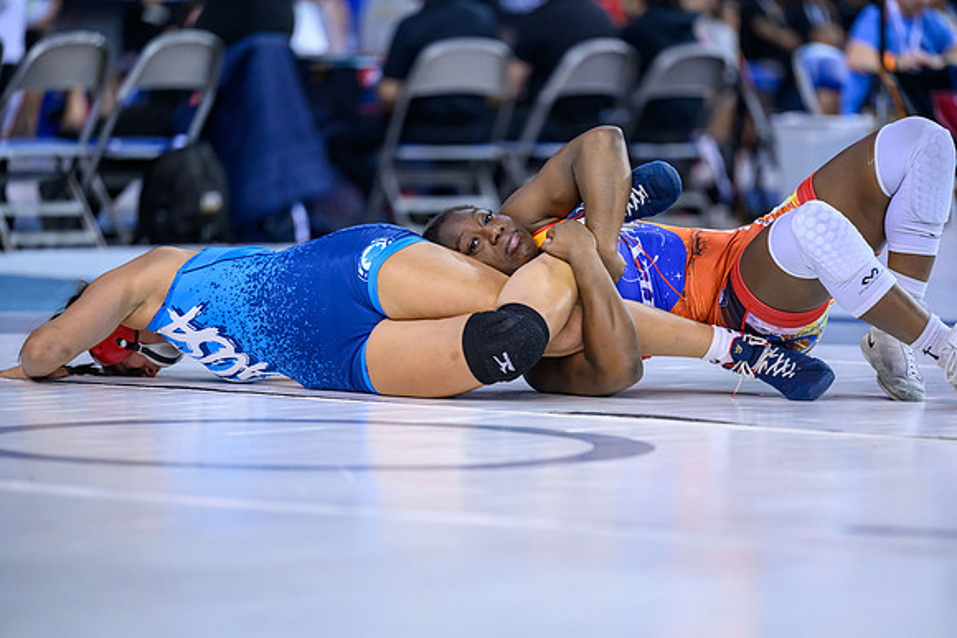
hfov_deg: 11.1
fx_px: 4919
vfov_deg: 7.4
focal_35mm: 185
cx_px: 478
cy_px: 319
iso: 3200
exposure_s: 1/800
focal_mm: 185
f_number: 2.8
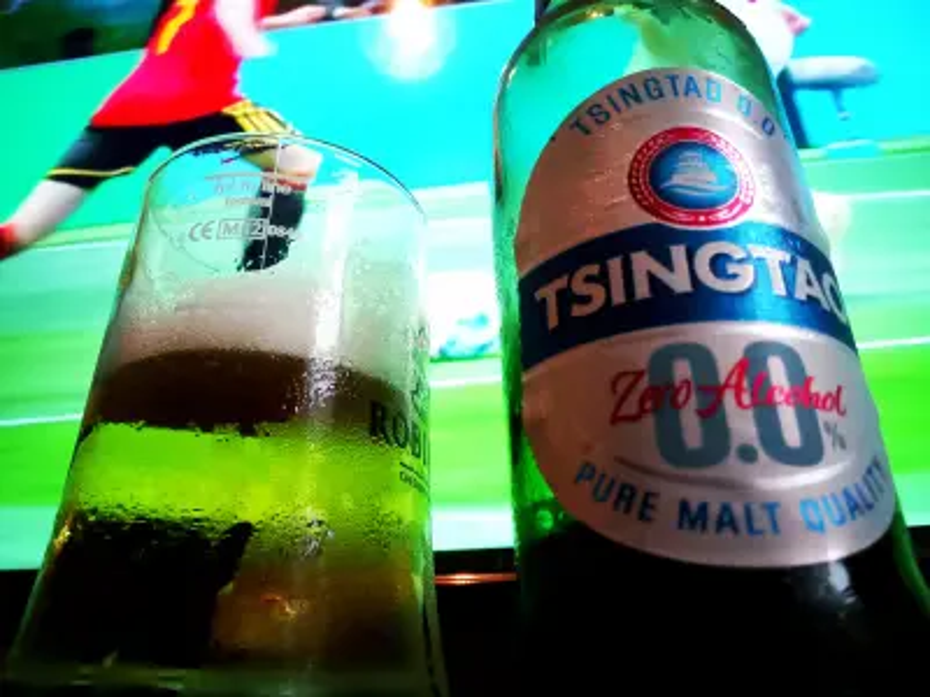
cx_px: 465
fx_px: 752
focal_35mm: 28
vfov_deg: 49.7
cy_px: 348
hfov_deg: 63.4
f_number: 2
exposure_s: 1/25.1
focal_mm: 3.54
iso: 800
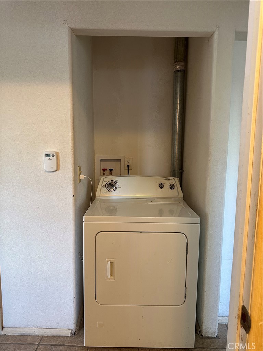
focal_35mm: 24
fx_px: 243
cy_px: 176
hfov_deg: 56.8
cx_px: 132
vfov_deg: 71.6
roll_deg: -0.6
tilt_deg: -7.0
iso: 320
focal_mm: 6.86
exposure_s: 1/60
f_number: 1.78
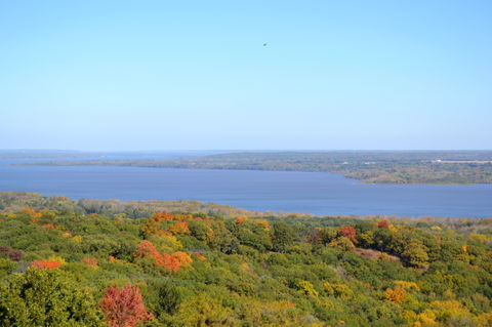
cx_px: 246
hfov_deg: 24.6
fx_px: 1126
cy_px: 164
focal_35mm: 82
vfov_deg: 16.5
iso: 100
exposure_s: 1/250
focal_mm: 55
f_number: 8
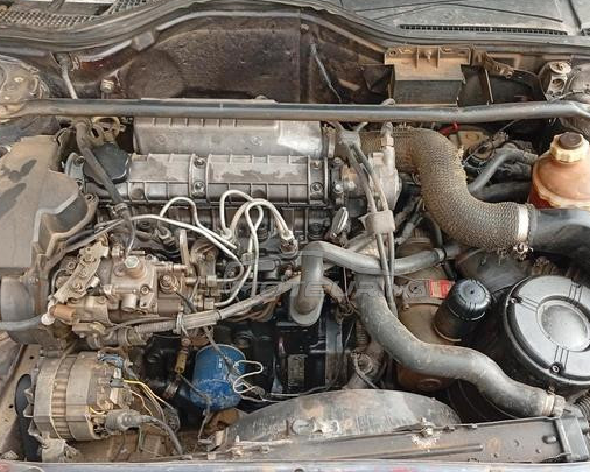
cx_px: 325
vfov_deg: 43.2
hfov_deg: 52.7
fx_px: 594
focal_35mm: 34
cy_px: 273
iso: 59
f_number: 1.8
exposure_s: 1/50
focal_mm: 3.98
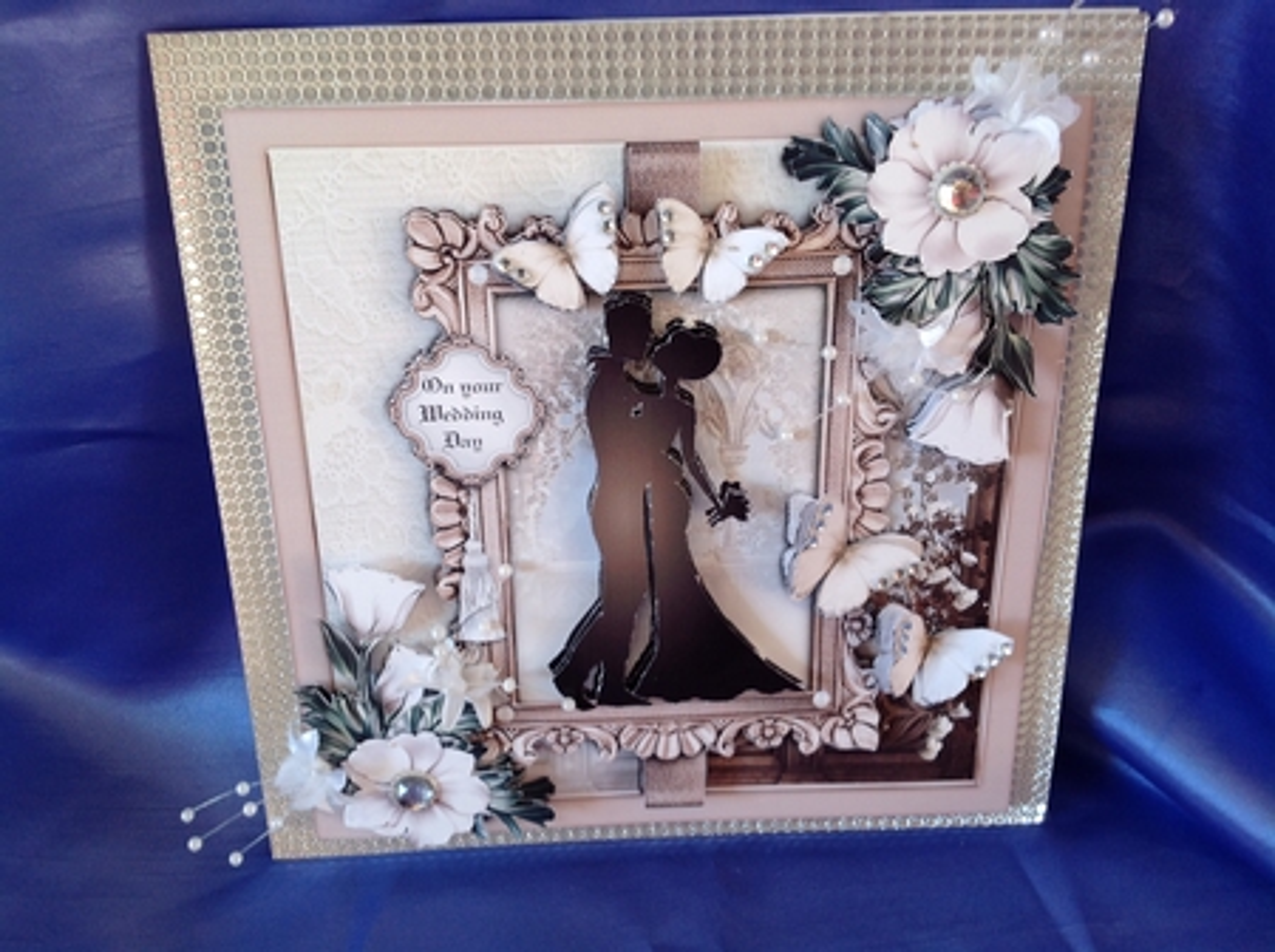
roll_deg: +0.5
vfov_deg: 40.6
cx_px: 638
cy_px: 476
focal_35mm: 35
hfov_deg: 52.7
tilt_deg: -44.3
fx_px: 1287
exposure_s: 1/24
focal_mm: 4.28
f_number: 2.4
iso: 50
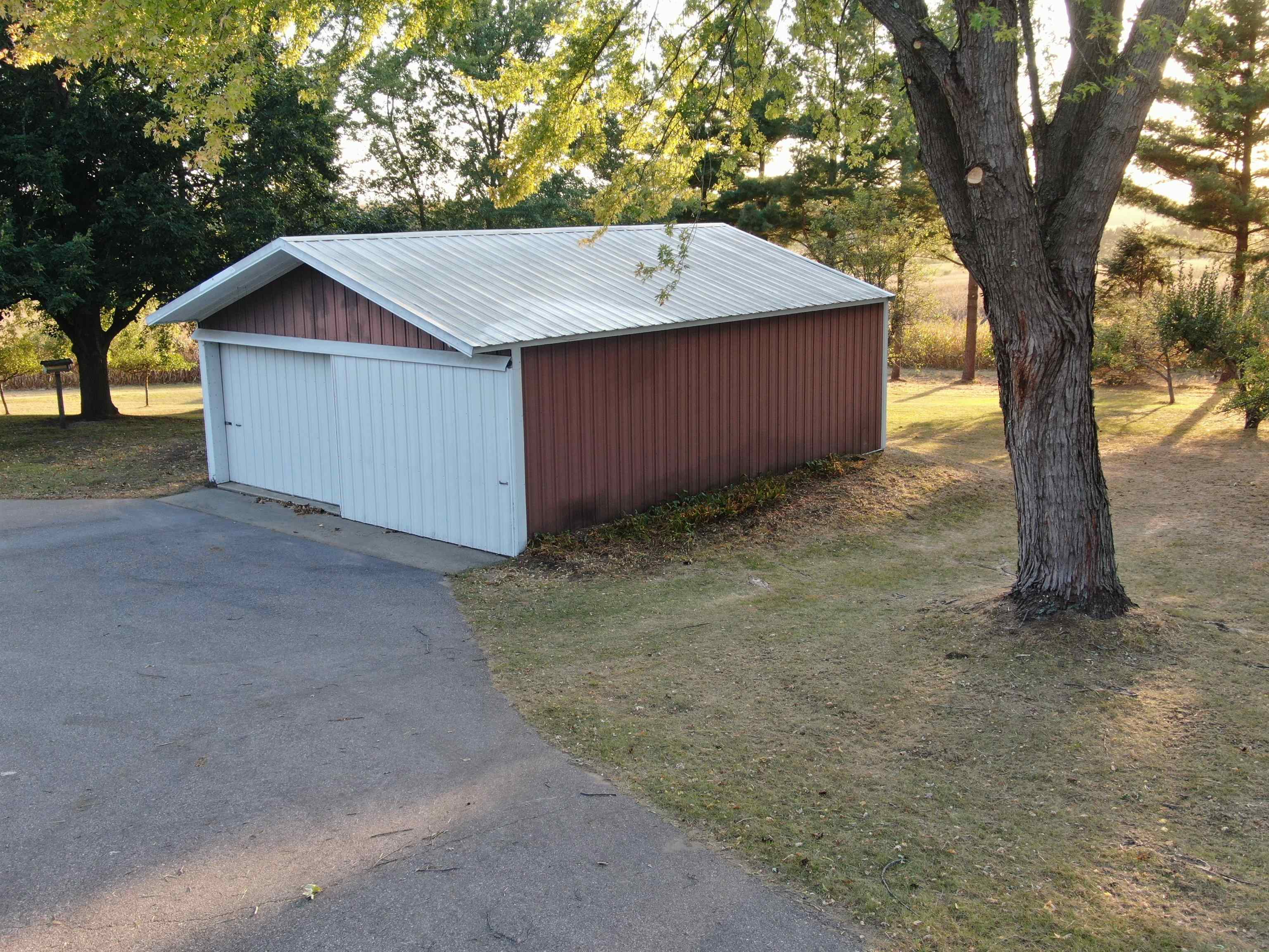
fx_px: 1320
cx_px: 634
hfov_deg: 51.4
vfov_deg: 39.7
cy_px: 476
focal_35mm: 36
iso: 100
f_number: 3.3
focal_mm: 6.21
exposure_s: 1/50
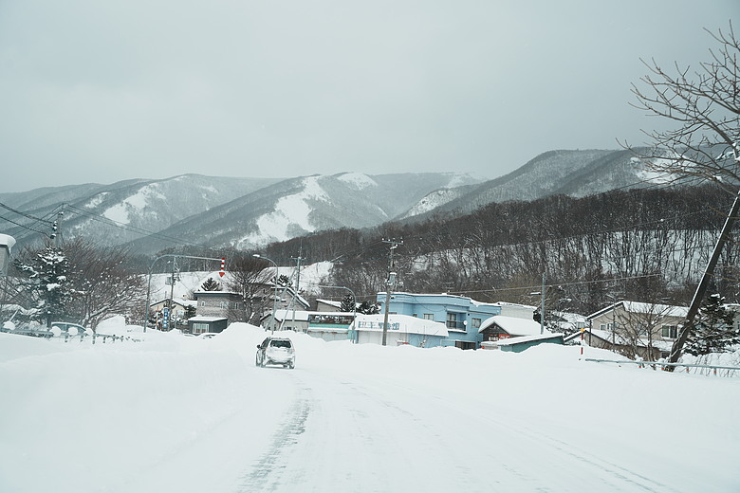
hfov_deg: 44.1
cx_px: 370
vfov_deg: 30.3
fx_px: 913
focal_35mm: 44
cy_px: 246
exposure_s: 1/250
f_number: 5.6
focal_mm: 44.4
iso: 125
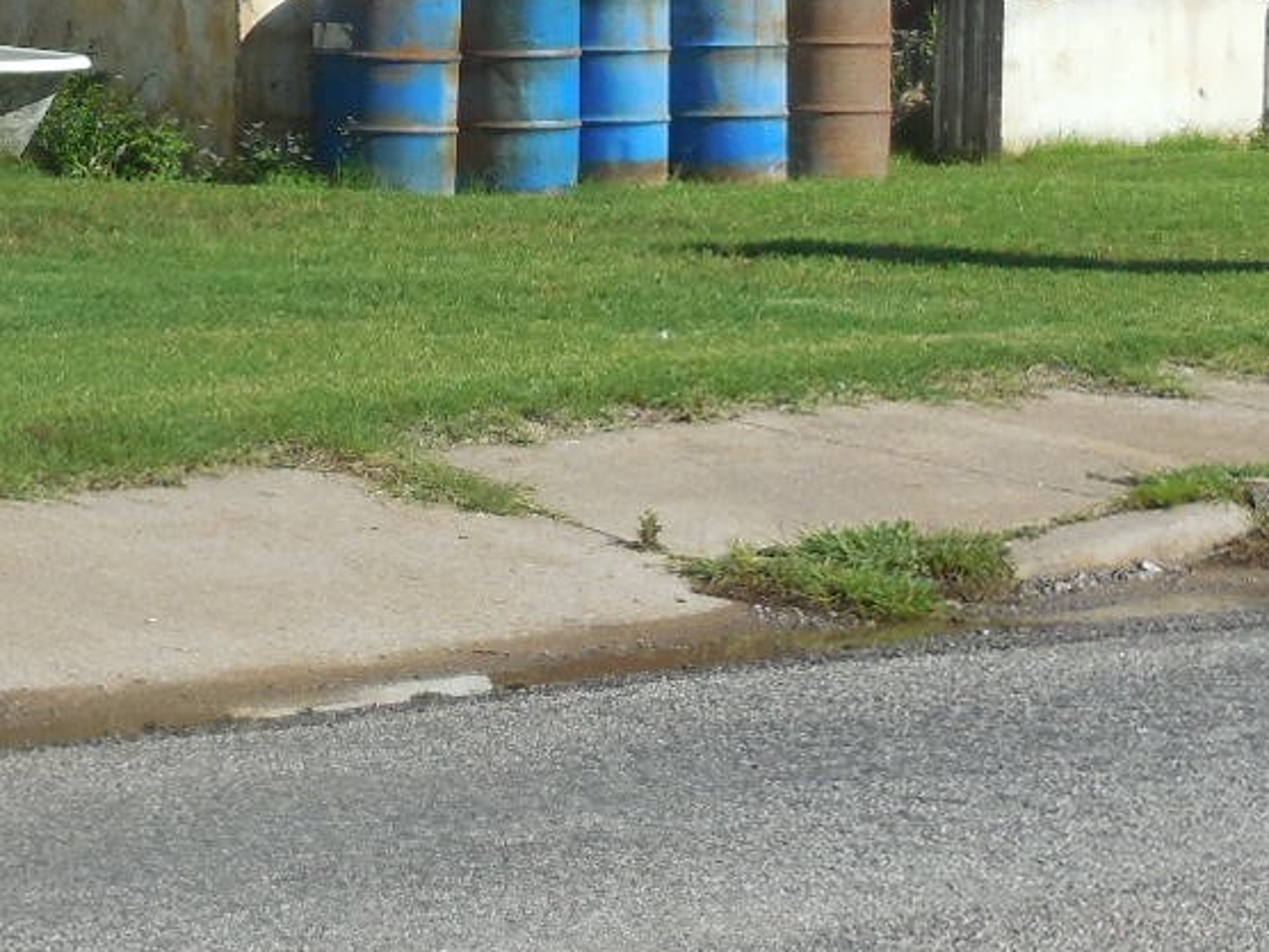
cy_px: 46
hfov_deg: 10.4
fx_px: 6965
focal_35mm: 190
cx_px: 472
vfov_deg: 7.8
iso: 125
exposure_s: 1/1000
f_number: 4.2
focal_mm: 10.9
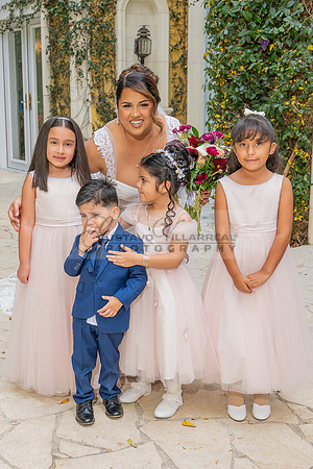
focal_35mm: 52
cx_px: 100
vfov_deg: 38.4
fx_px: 675
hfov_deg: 25.9
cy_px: 235
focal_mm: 34.5
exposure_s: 1/200
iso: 200
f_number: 5
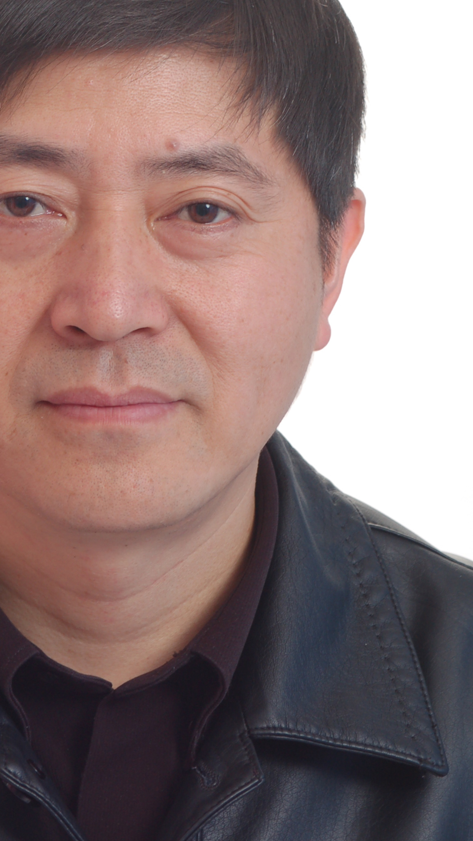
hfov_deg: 8.1
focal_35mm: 150
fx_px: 3340
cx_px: 108
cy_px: 346
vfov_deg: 14.3
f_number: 5.6
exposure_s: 1/90
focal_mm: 65
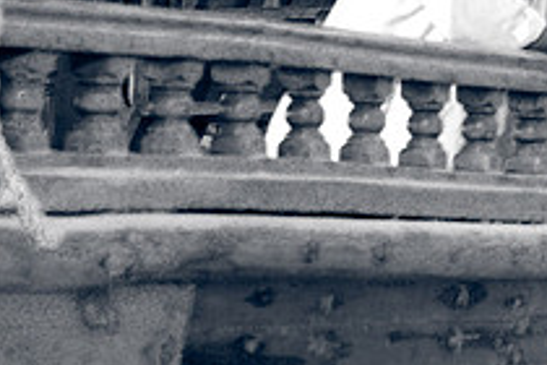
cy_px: -128
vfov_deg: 4.7
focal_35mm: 290
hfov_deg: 7.1
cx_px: 625
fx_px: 4406
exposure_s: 1/320
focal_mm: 70
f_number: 4.5
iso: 400
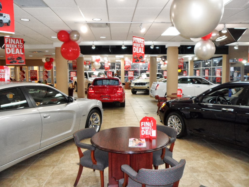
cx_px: 124
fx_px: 194
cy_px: 94
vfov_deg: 51.4
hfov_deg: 65.3
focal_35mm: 27
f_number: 3.5
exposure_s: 1/45
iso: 480
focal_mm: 4.9
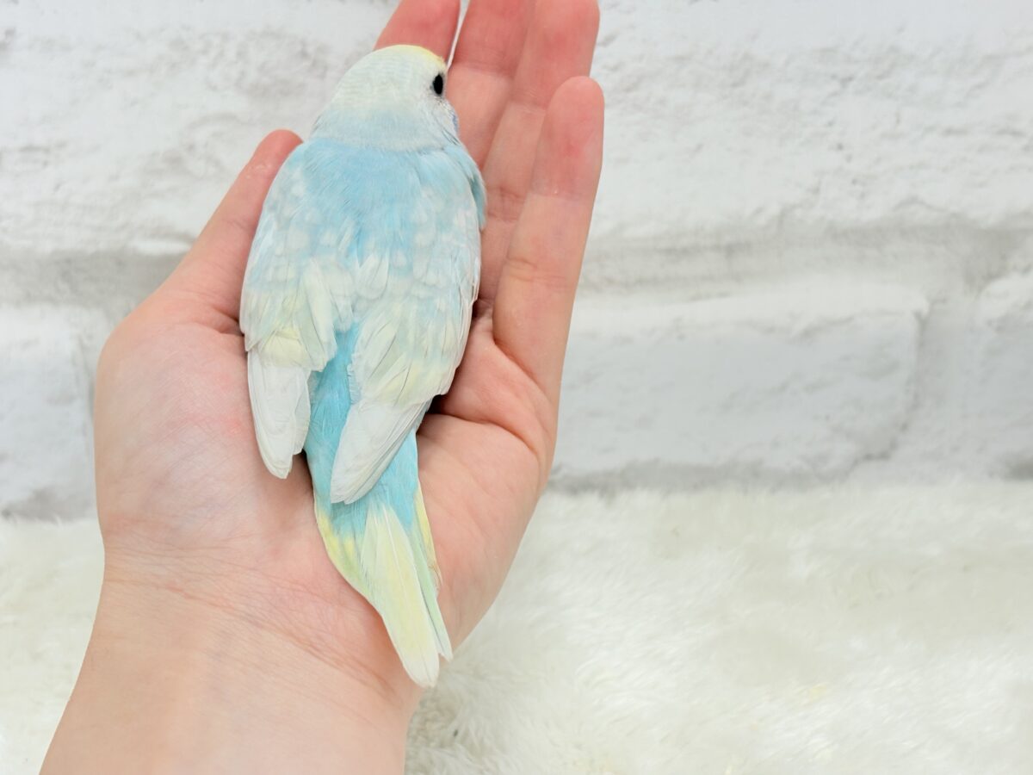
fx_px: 1552
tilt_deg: -22.3
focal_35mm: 52
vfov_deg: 28.0
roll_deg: +2.9
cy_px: 388
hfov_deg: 36.8
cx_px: 516
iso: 64
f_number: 1.6
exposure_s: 1/100
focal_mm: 5.96
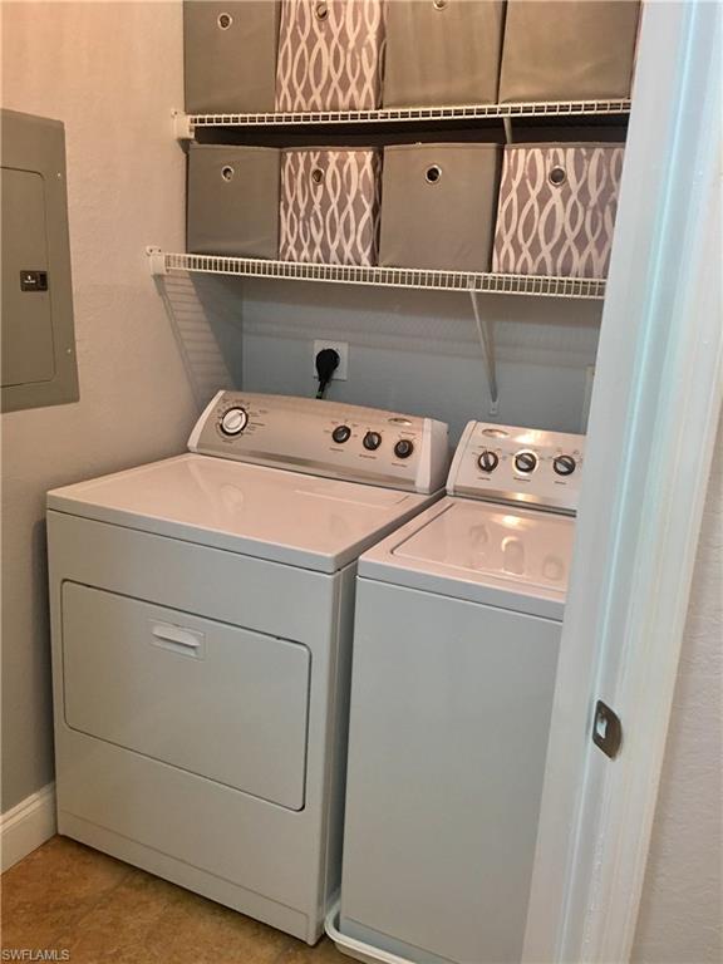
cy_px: 482
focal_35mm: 29
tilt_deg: -13.8
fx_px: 808
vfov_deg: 61.7
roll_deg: -3.0
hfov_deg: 48.2
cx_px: 362
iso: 64
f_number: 2.2
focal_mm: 4.15
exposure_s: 1/15
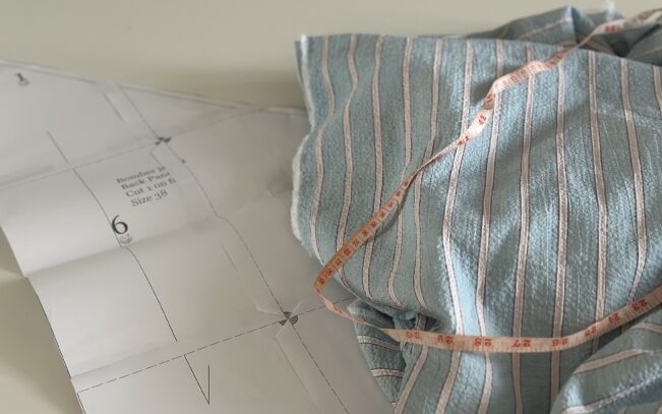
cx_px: 342
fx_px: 1083
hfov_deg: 34.0
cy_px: 279
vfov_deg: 21.6
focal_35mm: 60
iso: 250
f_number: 1.78
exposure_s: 1/60
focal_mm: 6.86
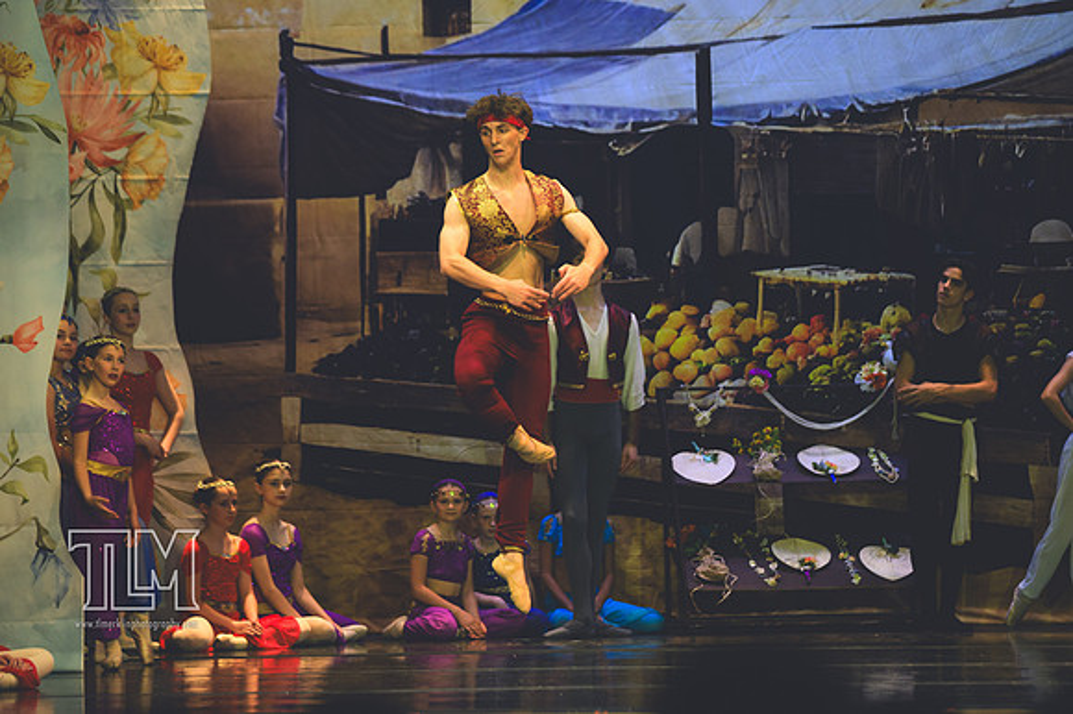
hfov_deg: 8.3
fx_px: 7357
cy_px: 357
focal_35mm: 247
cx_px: 536
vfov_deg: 5.6
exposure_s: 1/500
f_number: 2.8
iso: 1250
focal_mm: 165
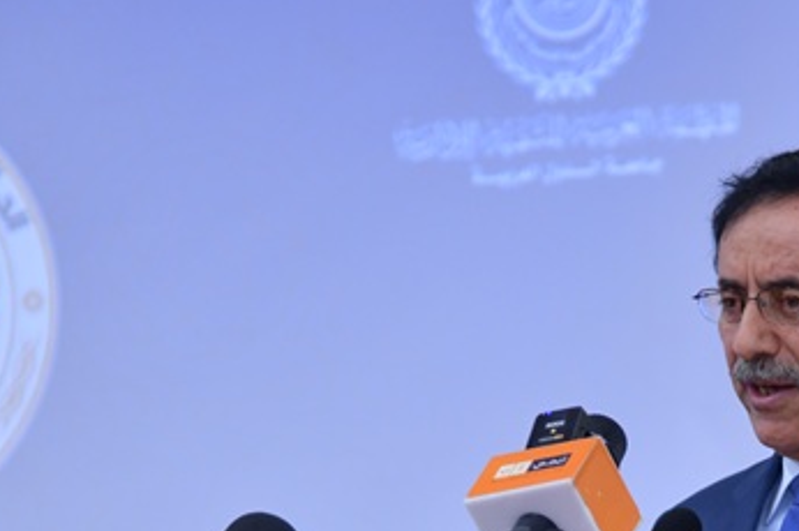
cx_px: 596
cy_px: 570
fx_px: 5011
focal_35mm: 226
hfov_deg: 9.1
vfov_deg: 6.0
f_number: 4
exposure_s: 1/100
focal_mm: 92
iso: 640
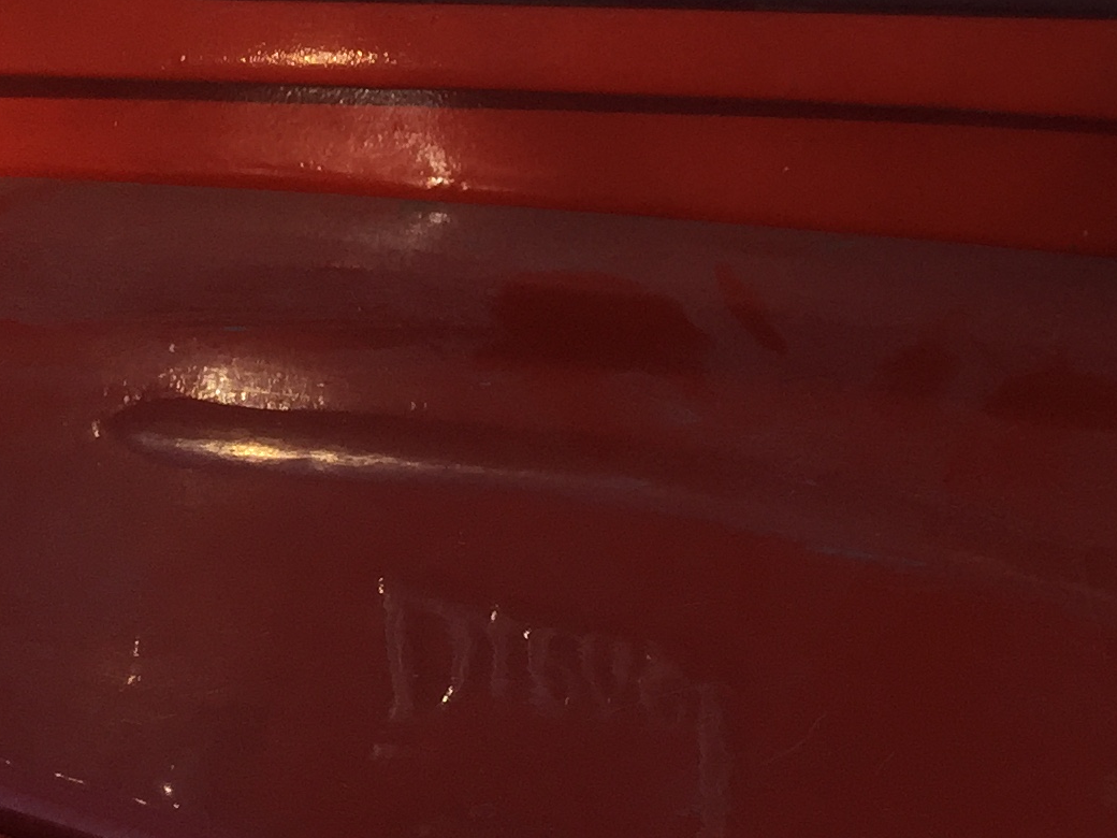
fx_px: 2936
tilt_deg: -4.0
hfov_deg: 20.1
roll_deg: -2.0
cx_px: 1354
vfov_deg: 15.4
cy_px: -270
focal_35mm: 91
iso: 32
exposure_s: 1/670
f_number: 2.2
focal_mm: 4.15
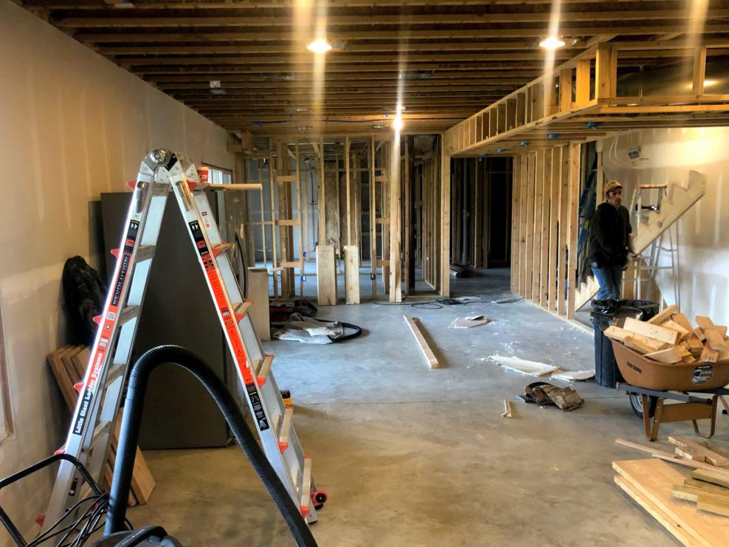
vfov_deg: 41.7
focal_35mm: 34
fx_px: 716
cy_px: 312
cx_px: 354
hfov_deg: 53.9
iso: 50
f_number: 1.8
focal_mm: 4
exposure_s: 1/15
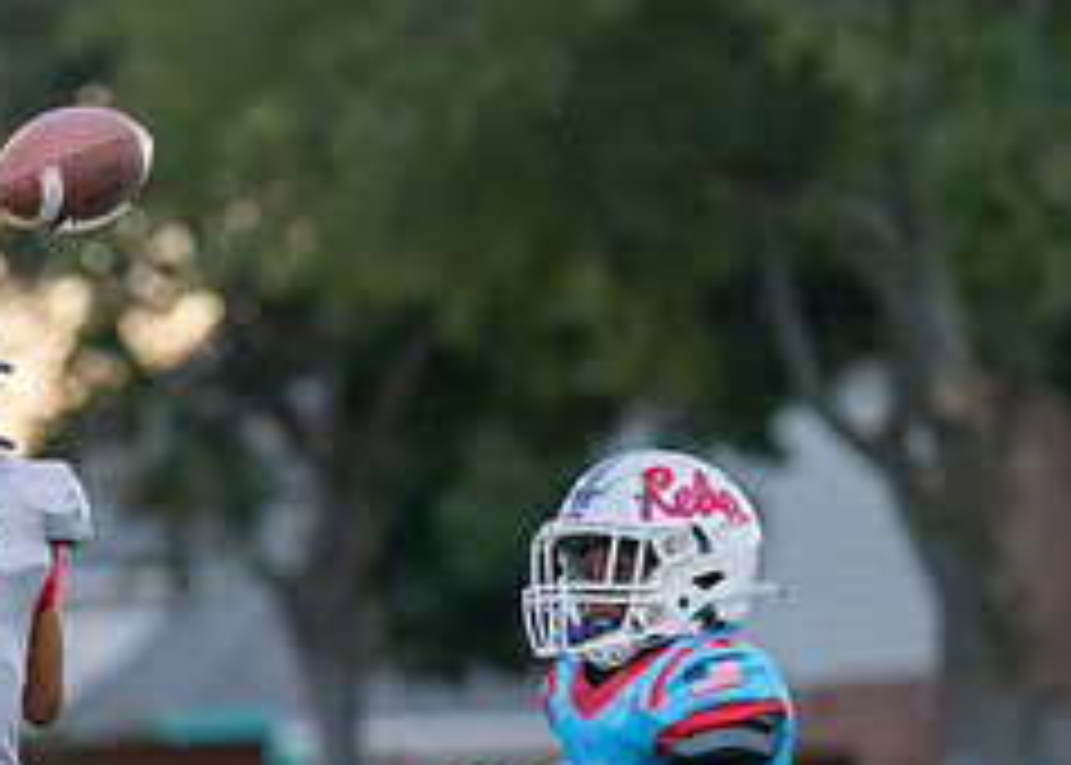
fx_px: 15452
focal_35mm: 508
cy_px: 804
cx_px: -163
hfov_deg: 4.0
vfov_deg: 2.8
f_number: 2.8
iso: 1600
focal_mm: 144
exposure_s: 1/1250
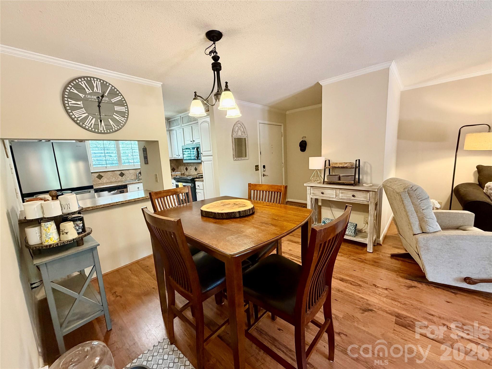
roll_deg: +3.1
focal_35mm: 14
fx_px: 199
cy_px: 184
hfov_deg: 102.1
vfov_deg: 85.7
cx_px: 246
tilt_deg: -9.0
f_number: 2.2
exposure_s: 1/60
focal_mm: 2.22
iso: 400
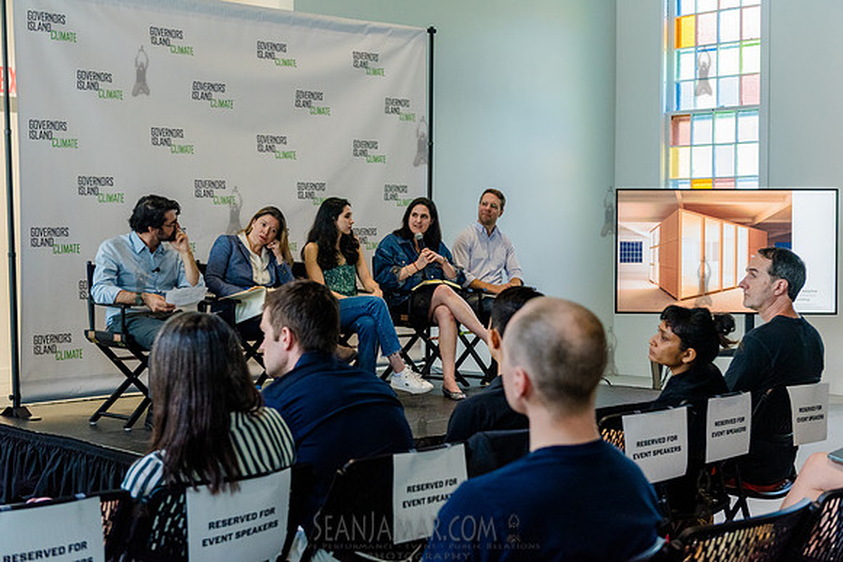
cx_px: 422
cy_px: 281
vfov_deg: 25.9
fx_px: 1223
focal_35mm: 52
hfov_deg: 38.0
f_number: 4
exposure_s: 1/400
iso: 4000
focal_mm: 52
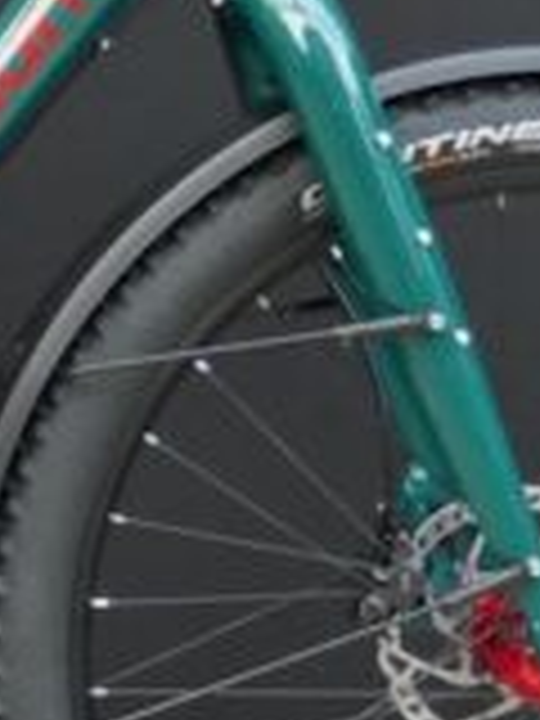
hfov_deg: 6.6
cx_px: -396
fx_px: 4597
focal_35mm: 221
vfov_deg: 9.0
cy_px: 252
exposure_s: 1/50
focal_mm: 17.3
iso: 1600
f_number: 4
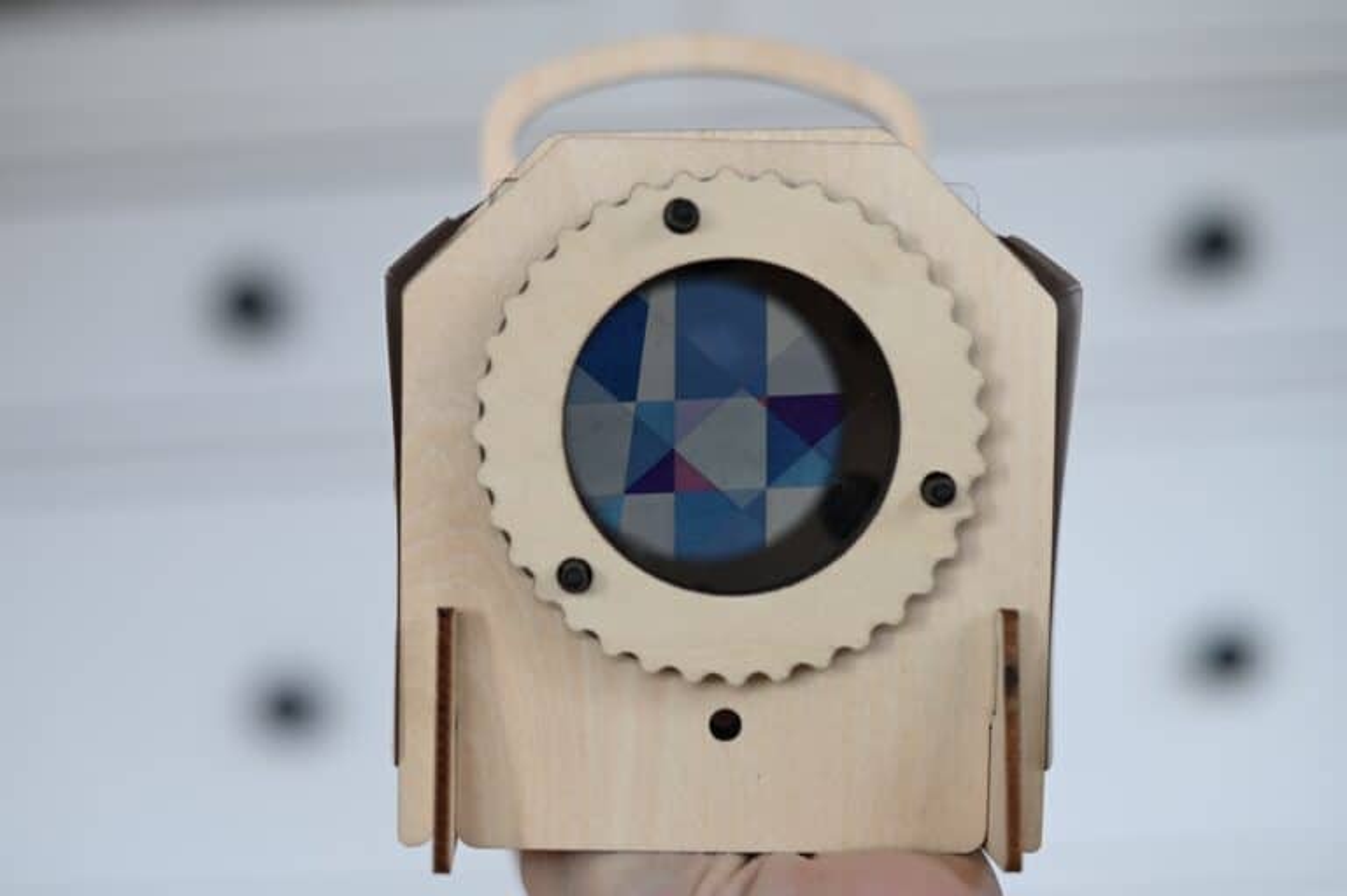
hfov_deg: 39.6
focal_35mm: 50
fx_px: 1870
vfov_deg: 27.0
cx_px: 674
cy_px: 448
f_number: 2.8
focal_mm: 50
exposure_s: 1/250
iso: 400
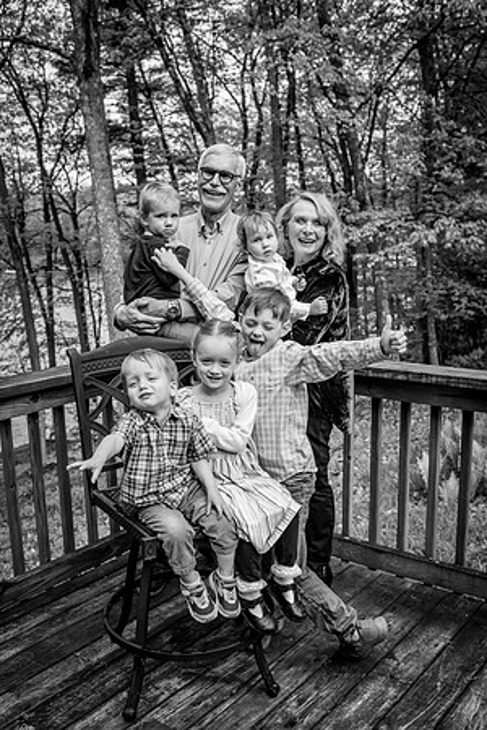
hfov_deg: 37.9
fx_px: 710
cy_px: 365
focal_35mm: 35
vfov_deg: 54.4
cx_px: 244
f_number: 6.3
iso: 400
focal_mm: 35
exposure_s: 1/640
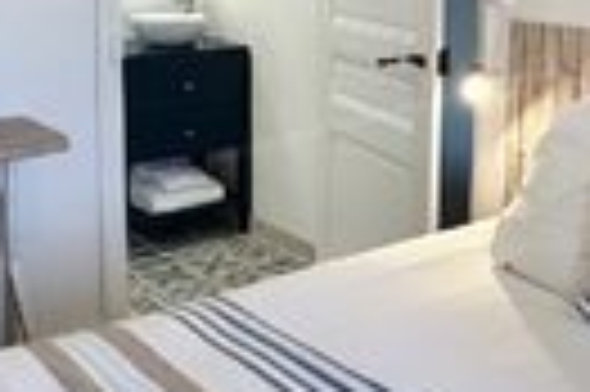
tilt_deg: -9.1
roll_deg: -1.1
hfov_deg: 34.2
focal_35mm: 58
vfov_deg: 23.0
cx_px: 401
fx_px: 949
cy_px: 72
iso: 100
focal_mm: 2.22
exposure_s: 1/99
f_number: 2.2
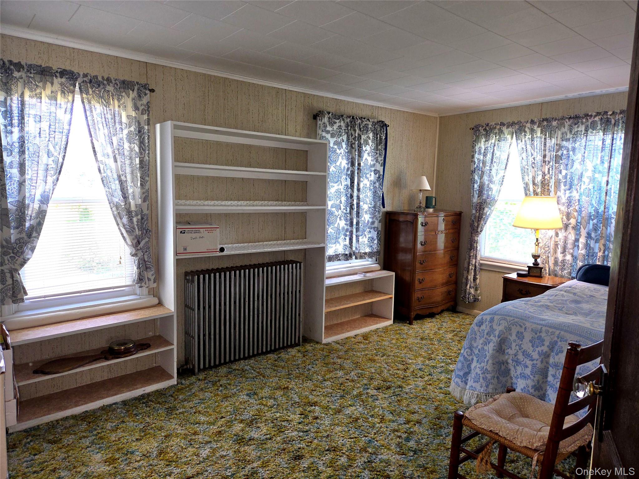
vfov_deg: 58.9
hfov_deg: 73.9
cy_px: 240
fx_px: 425
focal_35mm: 23
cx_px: 320
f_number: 1.8
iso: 125
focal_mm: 5.4
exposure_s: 1/60.2
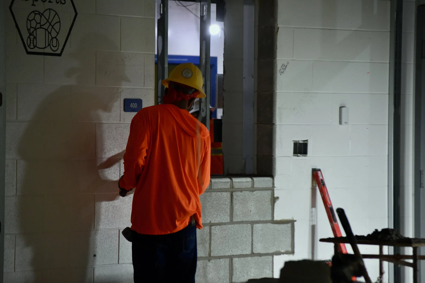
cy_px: 142
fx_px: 2054
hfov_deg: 11.8
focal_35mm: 174
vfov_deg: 7.9
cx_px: 212
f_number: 4.8
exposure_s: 1/60
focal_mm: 116
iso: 1000
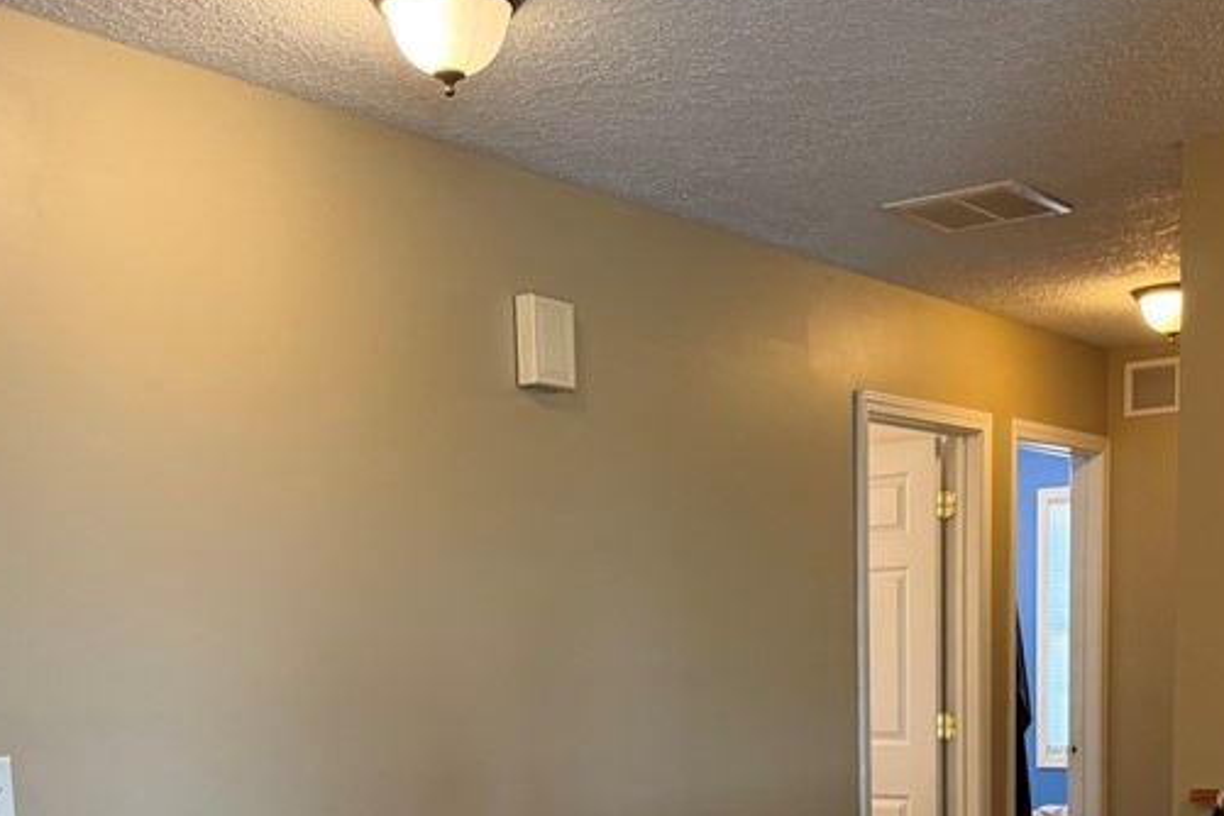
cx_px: 672
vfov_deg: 25.2
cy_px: 823
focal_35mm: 51
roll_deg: +1.5
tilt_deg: -6.7
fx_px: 1734
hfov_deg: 38.8
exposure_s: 1/60
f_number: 1.78
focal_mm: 6.76
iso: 160
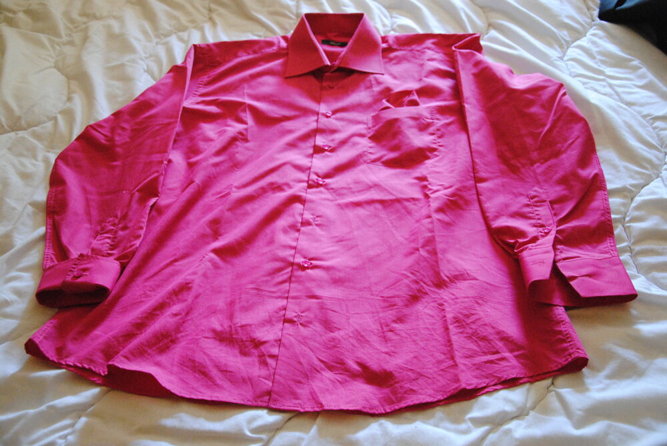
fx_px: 695
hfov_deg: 51.2
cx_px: 334
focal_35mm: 38
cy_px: 223
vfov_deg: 35.6
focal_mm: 25
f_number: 4
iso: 1600
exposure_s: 1/25
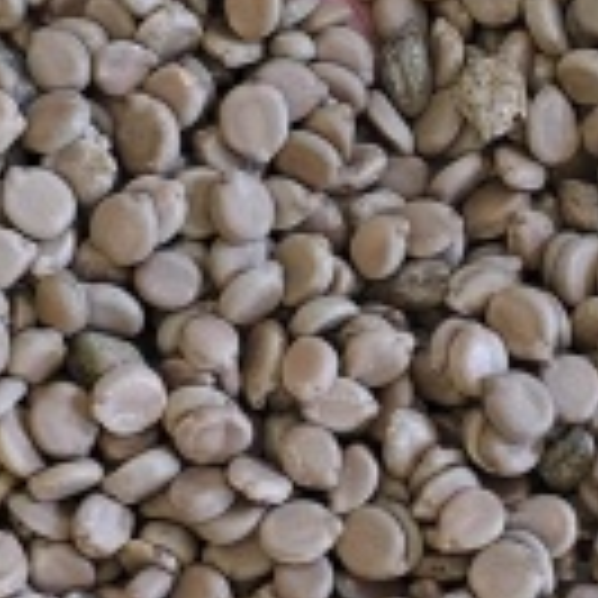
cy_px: 310
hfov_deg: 14.3
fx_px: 2384
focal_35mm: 122
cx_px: 432
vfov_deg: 14.3
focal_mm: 5.56
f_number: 1.88
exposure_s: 1/50
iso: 666
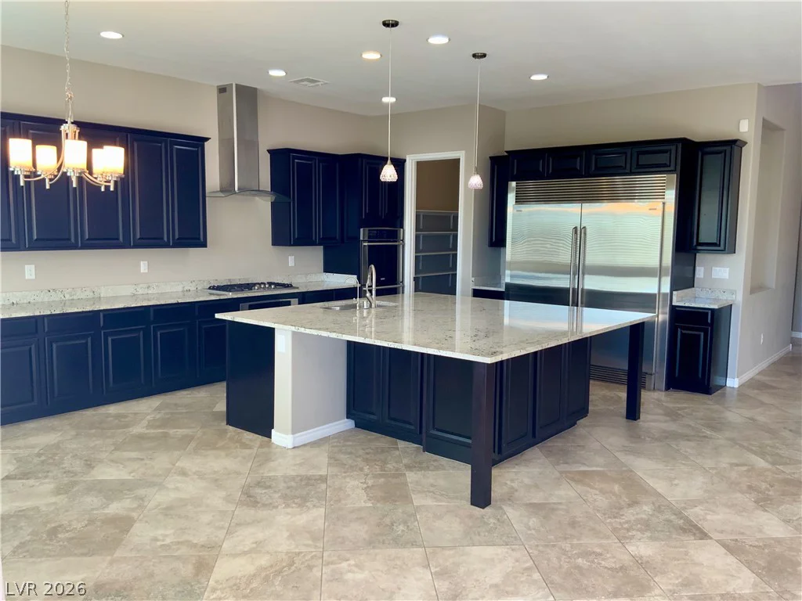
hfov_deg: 61.7
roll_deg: -0.2
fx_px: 672
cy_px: 300
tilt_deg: -7.2
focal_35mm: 29
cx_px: 401
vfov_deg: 48.2
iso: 64
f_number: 1.8
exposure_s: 1/120
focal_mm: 3
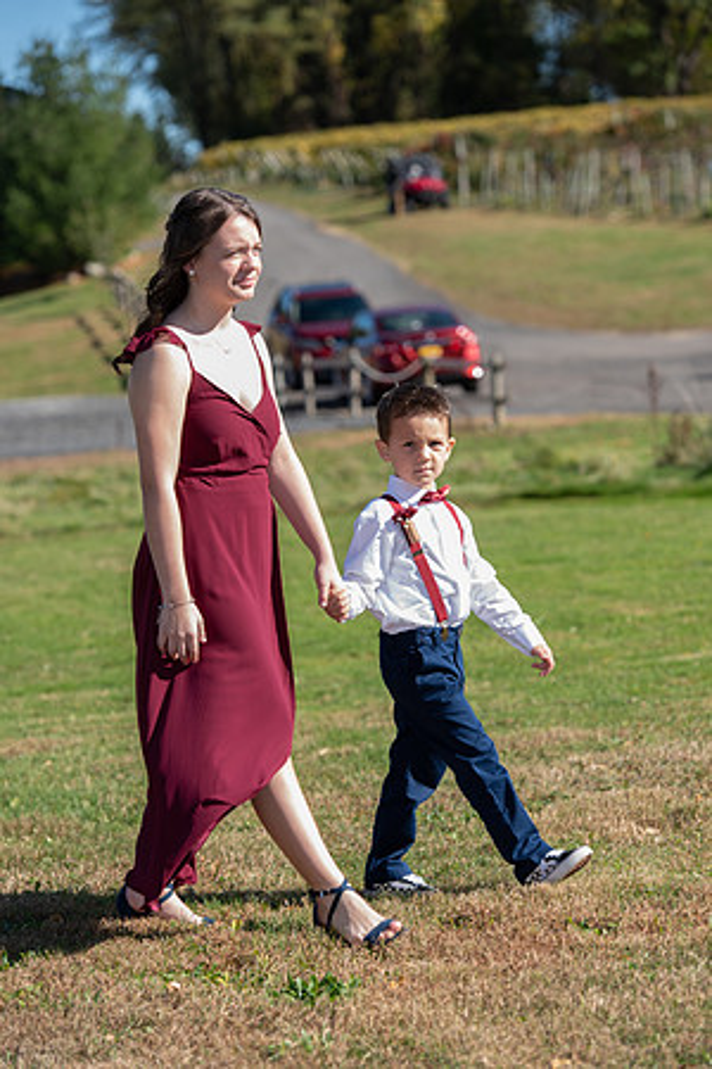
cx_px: 356
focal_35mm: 120
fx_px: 3560
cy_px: 534
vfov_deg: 17.1
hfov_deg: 11.4
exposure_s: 1/250
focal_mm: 120
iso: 80
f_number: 5
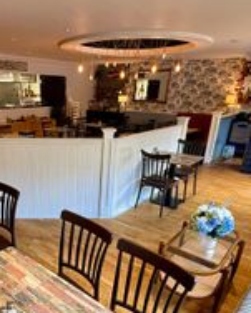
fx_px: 269
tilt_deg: -23.2
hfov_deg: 49.0
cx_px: 78
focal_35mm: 29
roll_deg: -0.9
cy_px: 201
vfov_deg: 59.3
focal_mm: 2.22
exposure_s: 1/100
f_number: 2.2
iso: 250
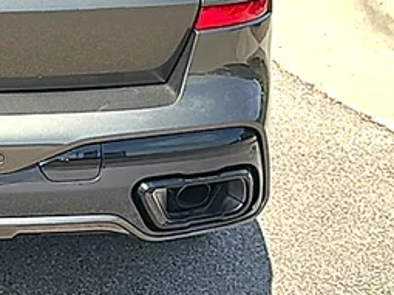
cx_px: -125
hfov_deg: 18.9
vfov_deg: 14.7
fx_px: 1092
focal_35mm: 96
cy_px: -89
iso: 80
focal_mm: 6.86
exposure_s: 1/4049
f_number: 1.78
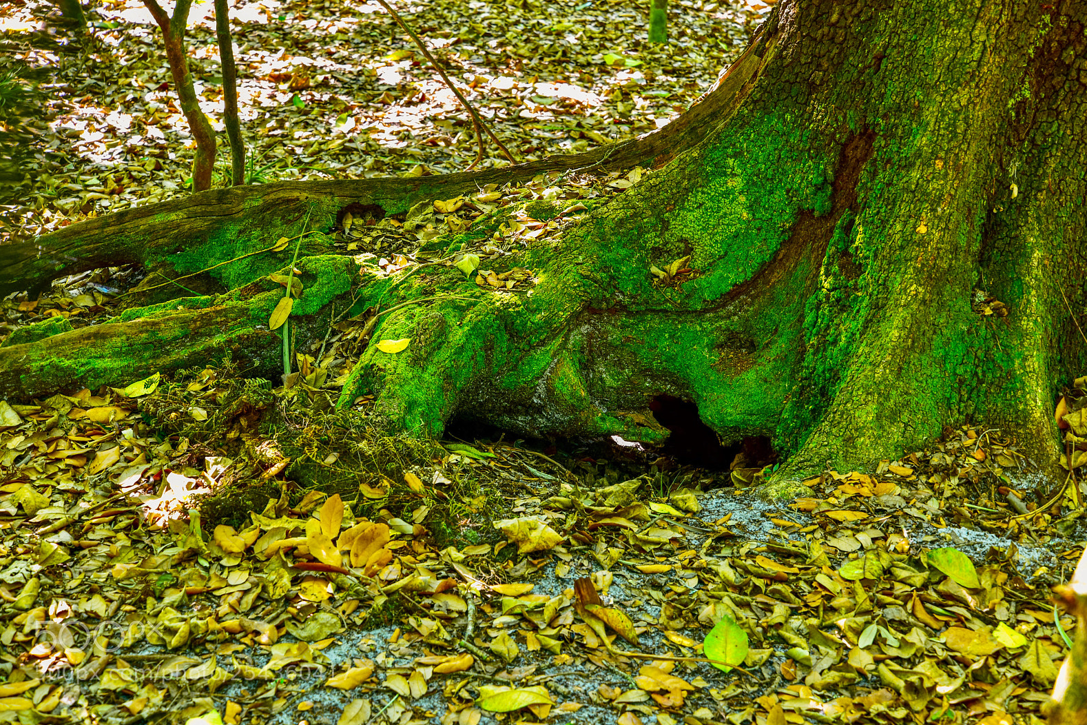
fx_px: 2144
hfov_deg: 28.5
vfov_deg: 19.2
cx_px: 543
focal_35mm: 71
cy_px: 359
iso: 100
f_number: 8
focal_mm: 70
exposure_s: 1/2
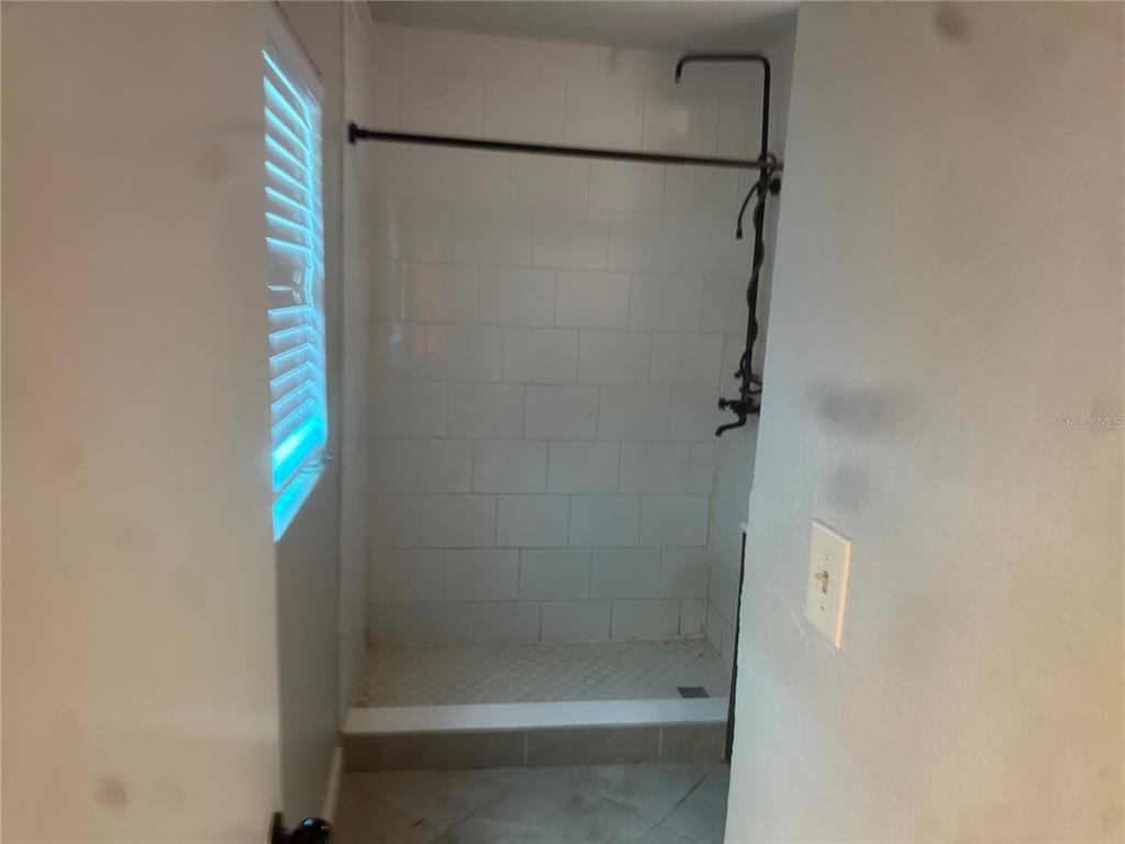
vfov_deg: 56.8
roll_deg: -1.5
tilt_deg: -7.2
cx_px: 562
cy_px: 422
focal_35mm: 24
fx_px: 780
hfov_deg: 71.6
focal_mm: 6.86
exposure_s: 1/120
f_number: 1.78
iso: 200
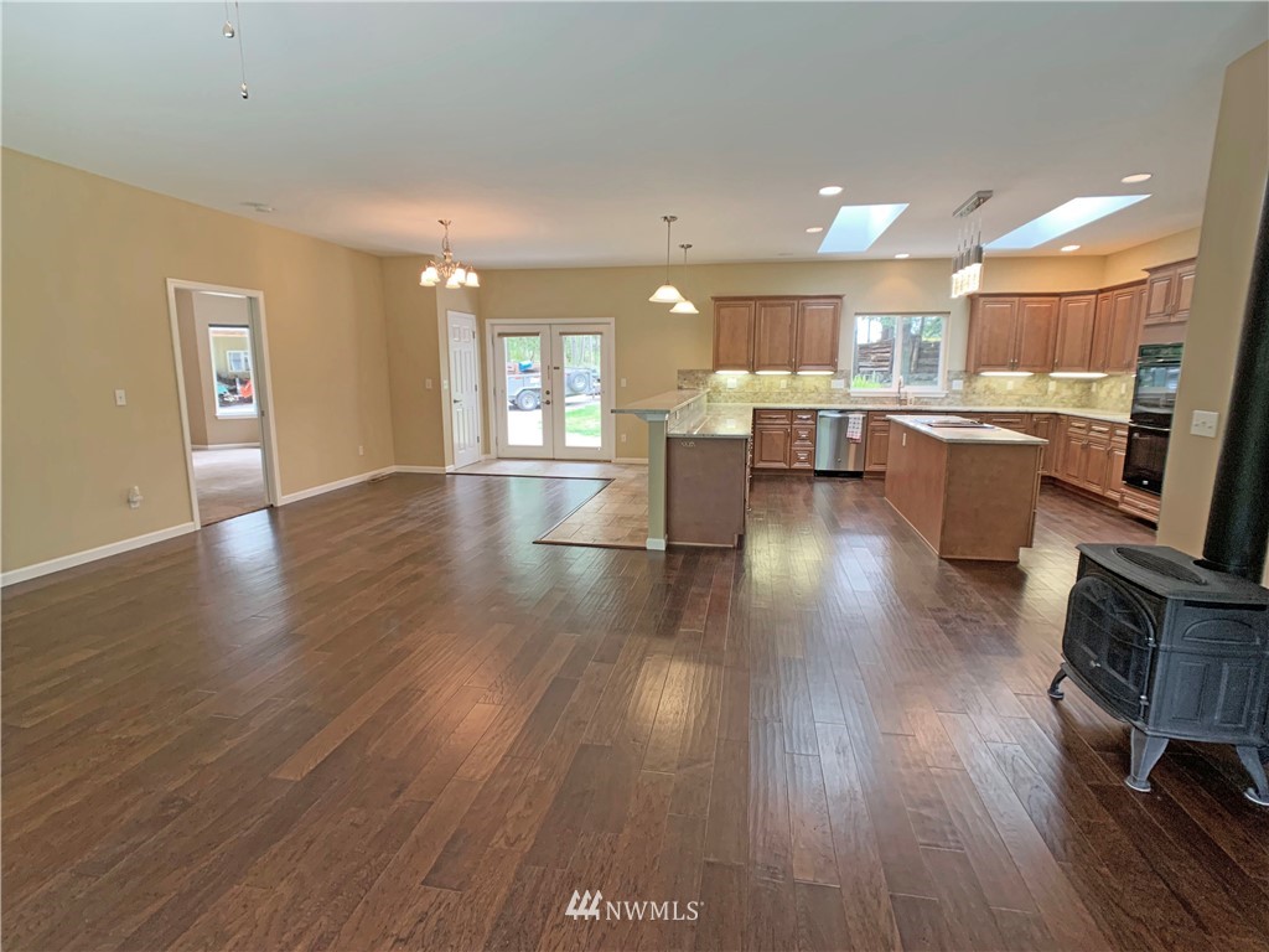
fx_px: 953
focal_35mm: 26
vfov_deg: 53.1
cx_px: 634
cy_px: 476
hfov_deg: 67.3
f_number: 1.8
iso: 160
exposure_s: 1/60
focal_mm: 4.25
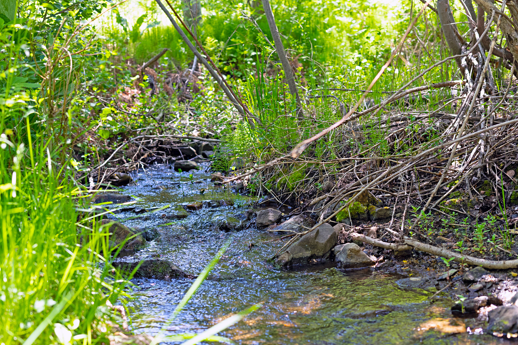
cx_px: 258
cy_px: 170
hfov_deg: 38.9
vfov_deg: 26.5
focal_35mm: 51
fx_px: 734
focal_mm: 50
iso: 500
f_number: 4
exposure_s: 1/160
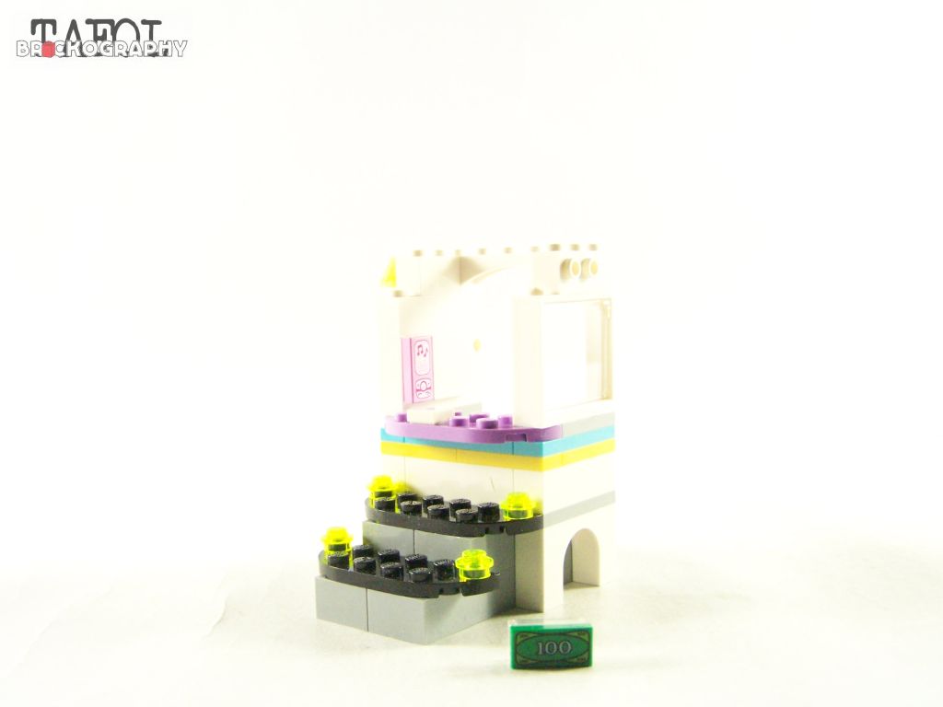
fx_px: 1035
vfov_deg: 37.7
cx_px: 472
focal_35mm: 38
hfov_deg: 49.0
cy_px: 354
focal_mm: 6.3
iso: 400
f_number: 3.2
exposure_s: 1/60
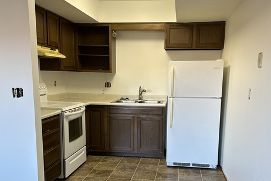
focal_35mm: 36
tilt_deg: -10.3
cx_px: 145
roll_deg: -0.7
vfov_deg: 36.3
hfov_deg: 53.1
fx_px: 271
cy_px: 128
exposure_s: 1/60
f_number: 1.78
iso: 160
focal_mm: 6.86
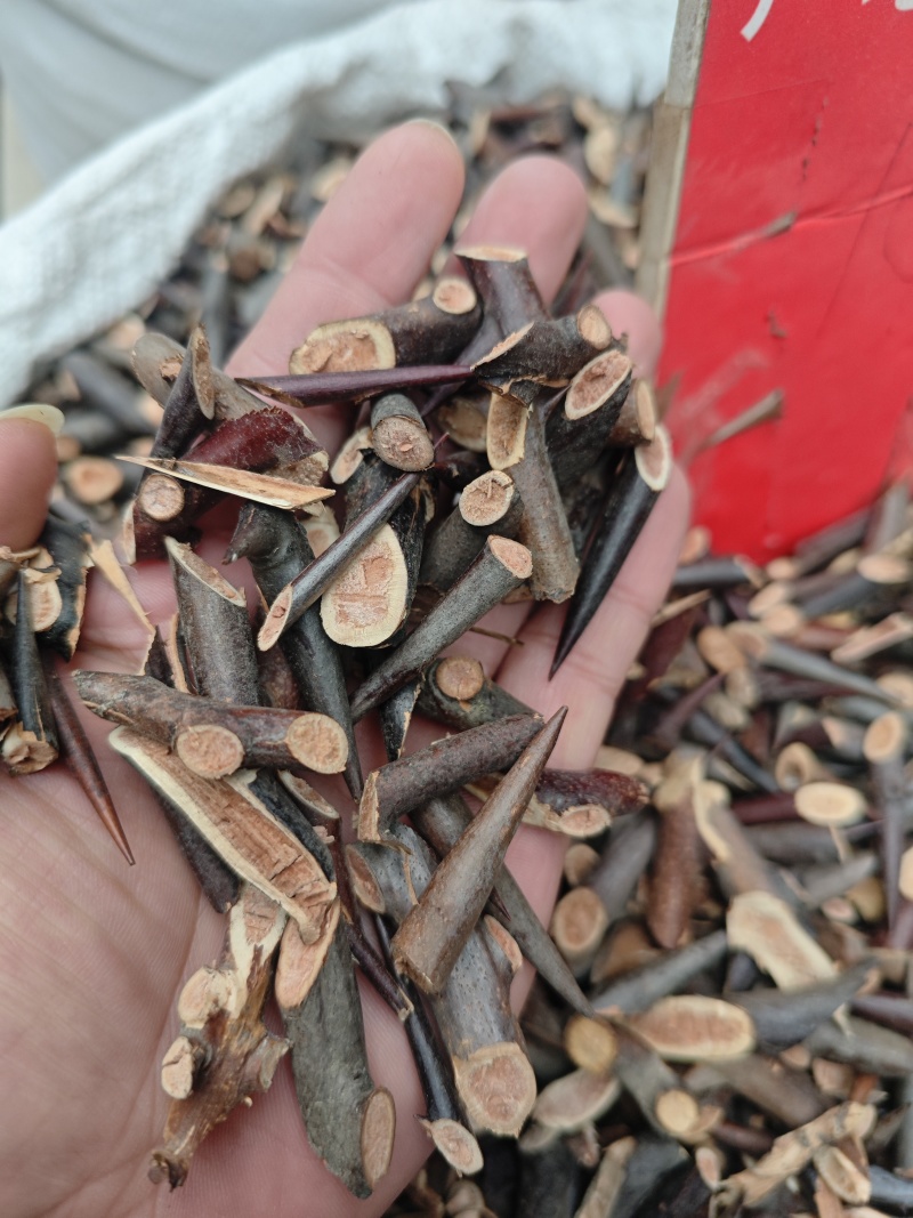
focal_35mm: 24
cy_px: 609
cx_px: 456
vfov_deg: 71.6
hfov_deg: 56.8
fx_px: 844
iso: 125
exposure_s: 1/100
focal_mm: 5.84
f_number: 1.6
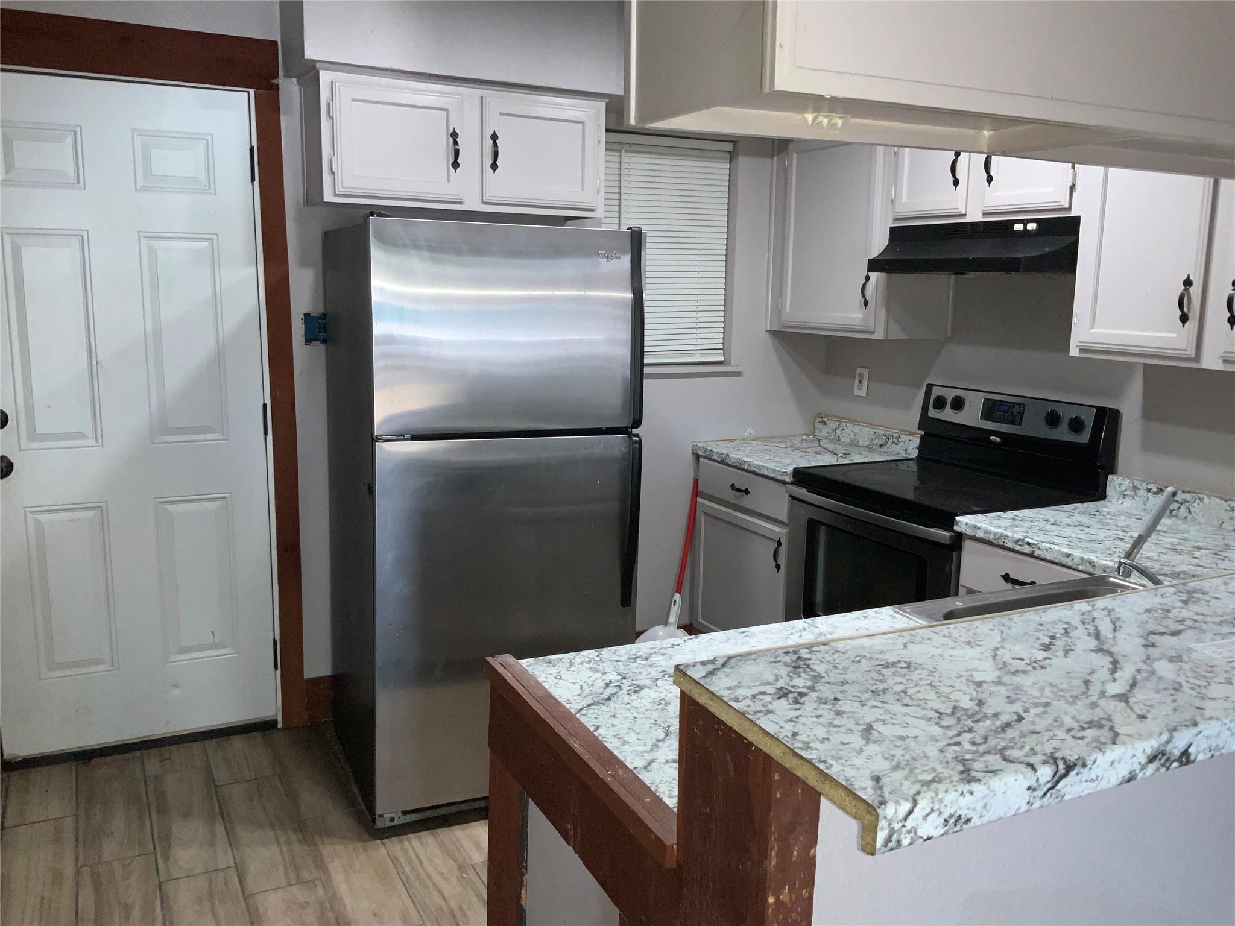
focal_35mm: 29
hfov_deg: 61.7
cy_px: 463
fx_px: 1035
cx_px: 618
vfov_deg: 48.2
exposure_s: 1/60
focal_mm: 3
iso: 64
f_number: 1.8
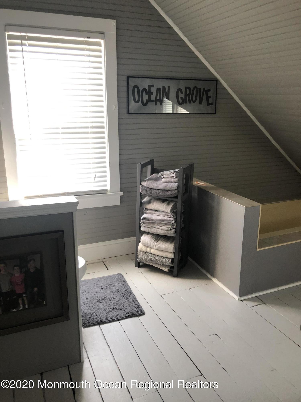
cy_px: 201
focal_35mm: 28
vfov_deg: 63.4
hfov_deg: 49.7
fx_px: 325
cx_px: 150
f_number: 1.8
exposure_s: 1/30
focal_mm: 3.99
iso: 32
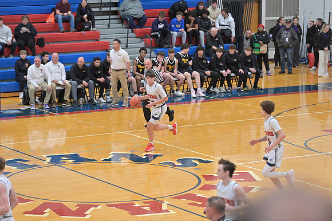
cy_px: 110
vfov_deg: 10.1
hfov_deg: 15.2
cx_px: 166
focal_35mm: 135
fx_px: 1244
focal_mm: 135
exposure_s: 1/800
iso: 5000
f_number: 4
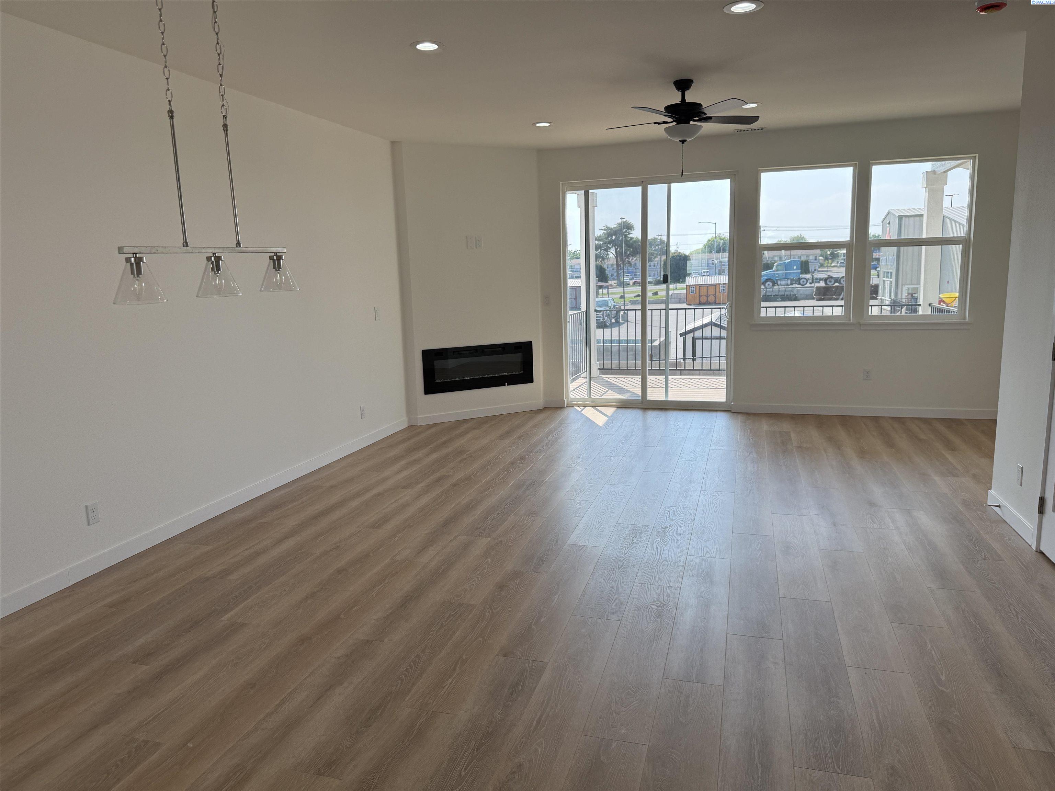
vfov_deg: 56.8
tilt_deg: -9.4
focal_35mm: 24
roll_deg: +2.2
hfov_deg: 71.6
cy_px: 396
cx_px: 528
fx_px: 731
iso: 80
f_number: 1.78
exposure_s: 1/757
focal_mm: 6.76
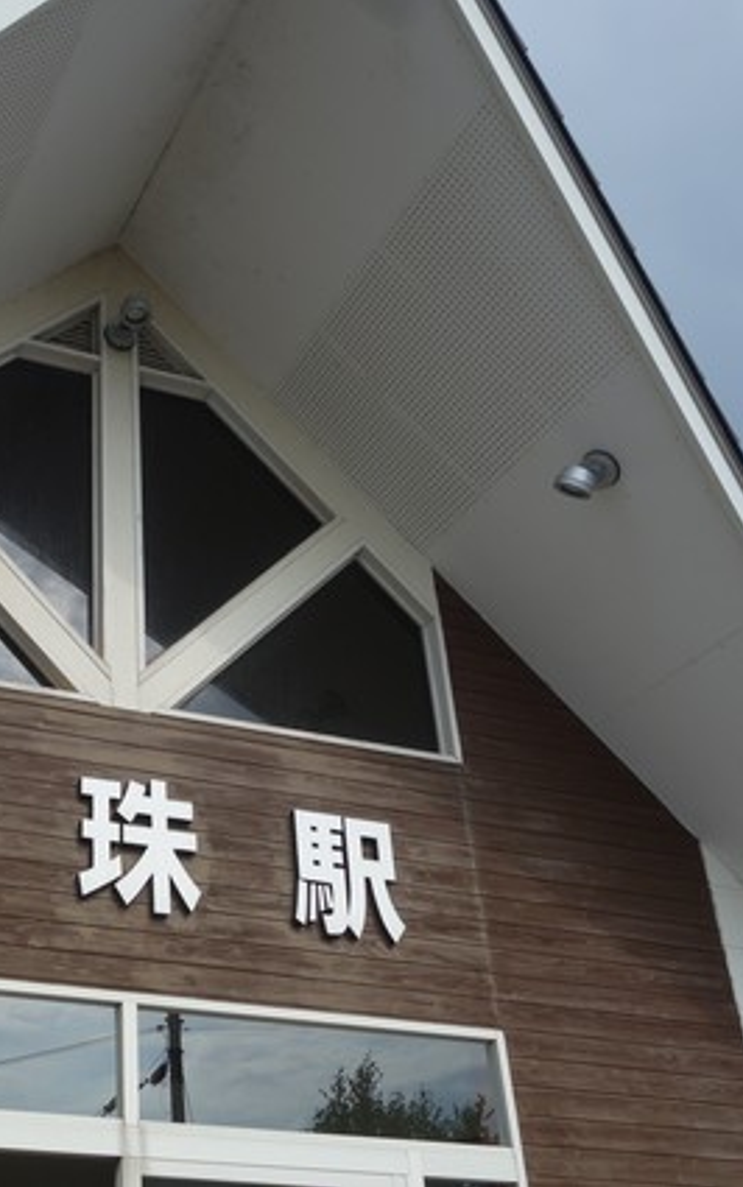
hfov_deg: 28.7
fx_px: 1392
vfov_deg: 46.2
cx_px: 73
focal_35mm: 43
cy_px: 594
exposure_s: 1/400
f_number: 5.6
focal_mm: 10.4
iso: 125
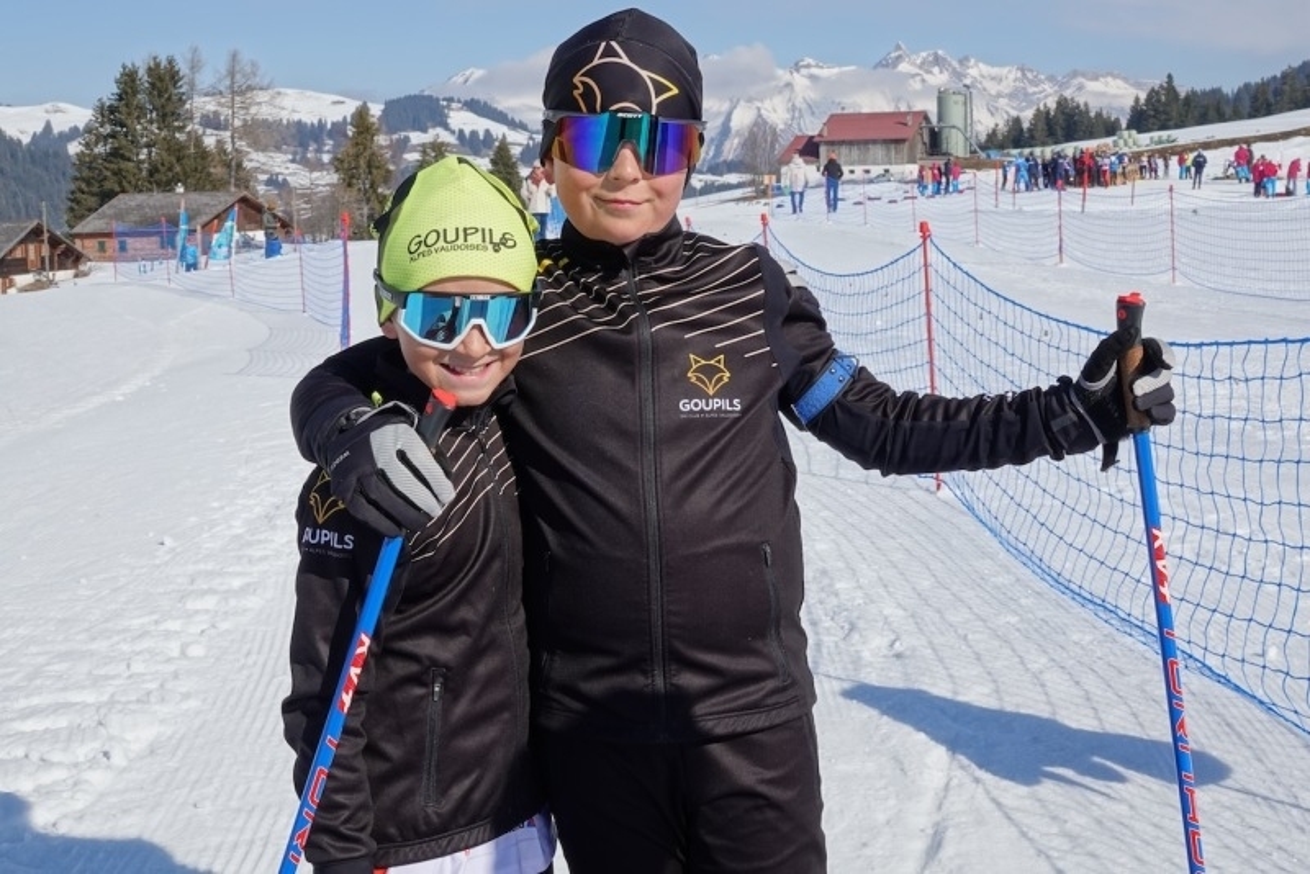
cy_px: 437
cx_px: 655
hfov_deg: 39.6
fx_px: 1820
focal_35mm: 50
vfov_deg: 27.0
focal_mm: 18.21
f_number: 8
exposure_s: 1/250
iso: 100
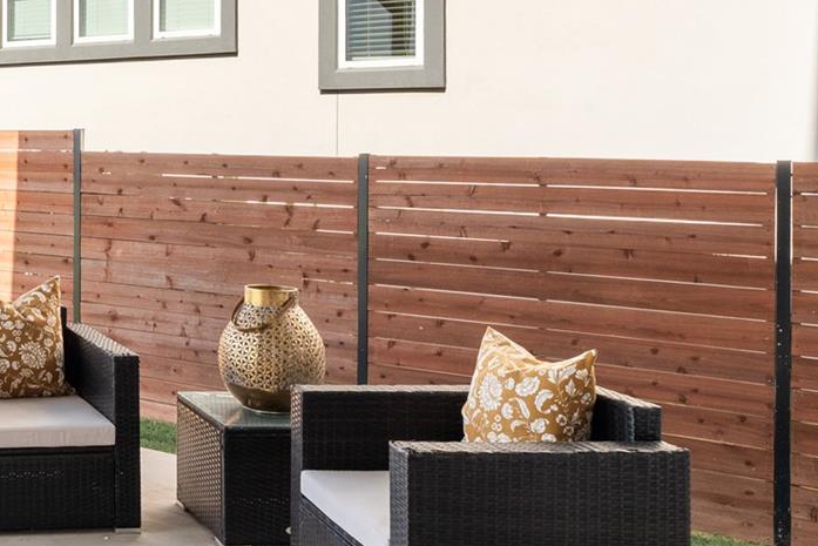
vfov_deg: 28.4
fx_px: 1068
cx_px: -133
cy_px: 172
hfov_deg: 34.6
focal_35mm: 47
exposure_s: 1/60
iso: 320
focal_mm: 16
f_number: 10
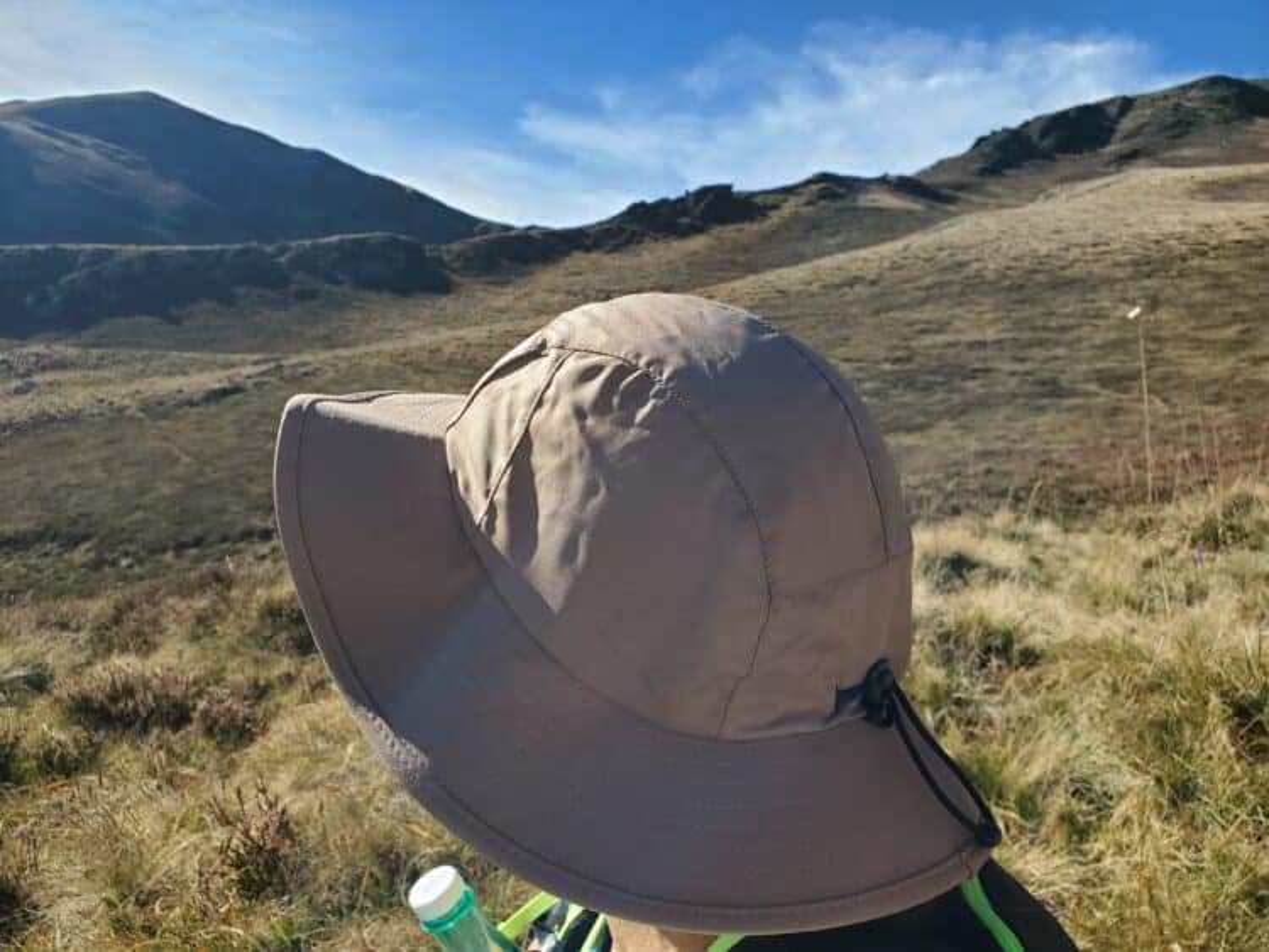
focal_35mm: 26
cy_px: 476
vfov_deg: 53.1
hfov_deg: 67.3
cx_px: 634
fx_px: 953
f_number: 2.4
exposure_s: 1/1142
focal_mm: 4.3
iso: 50
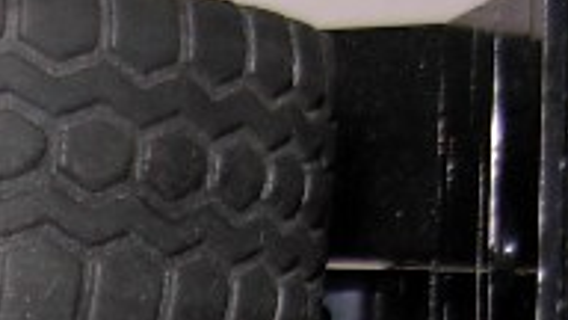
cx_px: -287
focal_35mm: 221
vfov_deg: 5.1
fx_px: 3329
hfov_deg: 9.5
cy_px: 1034
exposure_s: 1/22.6
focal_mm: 6.3
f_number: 2.9
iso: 79
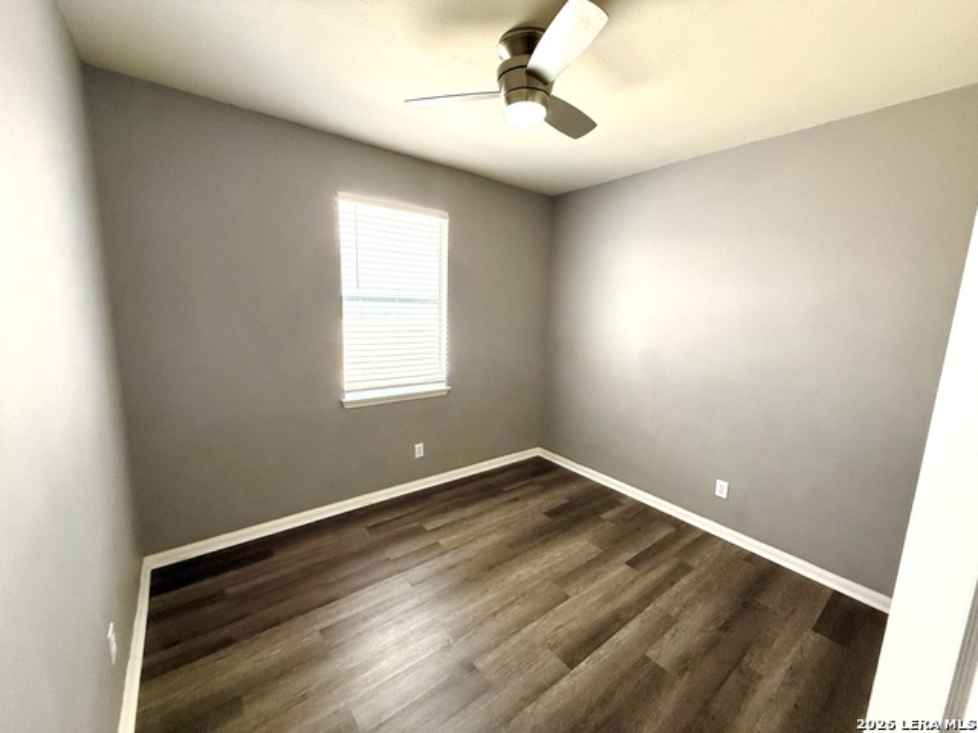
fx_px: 396
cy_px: 366
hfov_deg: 102.1
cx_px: 489
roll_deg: -2.0
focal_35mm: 14
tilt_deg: -8.7
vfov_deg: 85.7
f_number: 2.2
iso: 400
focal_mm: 2.22
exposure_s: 1/85
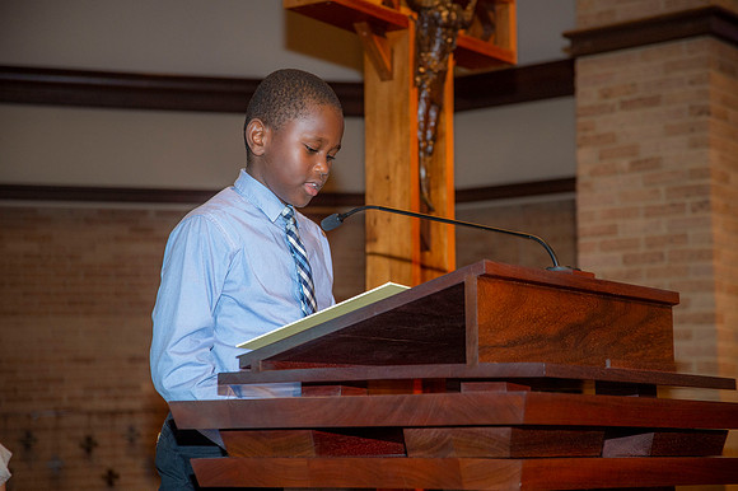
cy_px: 246
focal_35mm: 85
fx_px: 1741
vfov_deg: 16.1
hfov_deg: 23.9
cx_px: 369
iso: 1600
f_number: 5.6
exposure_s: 1/200
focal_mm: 85
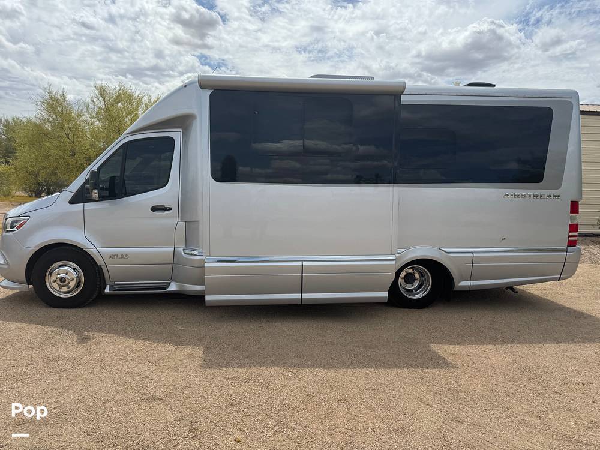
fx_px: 416
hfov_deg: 71.6
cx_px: 300
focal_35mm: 24
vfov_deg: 56.8
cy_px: 225
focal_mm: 6.76
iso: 80
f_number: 1.78
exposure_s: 1/5348
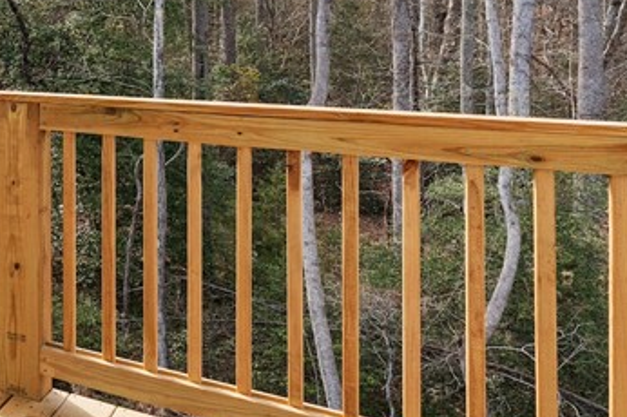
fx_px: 766
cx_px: -352
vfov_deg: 28.9
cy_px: 19
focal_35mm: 44
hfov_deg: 27.3
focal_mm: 14
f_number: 5.6
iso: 400
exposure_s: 1/100
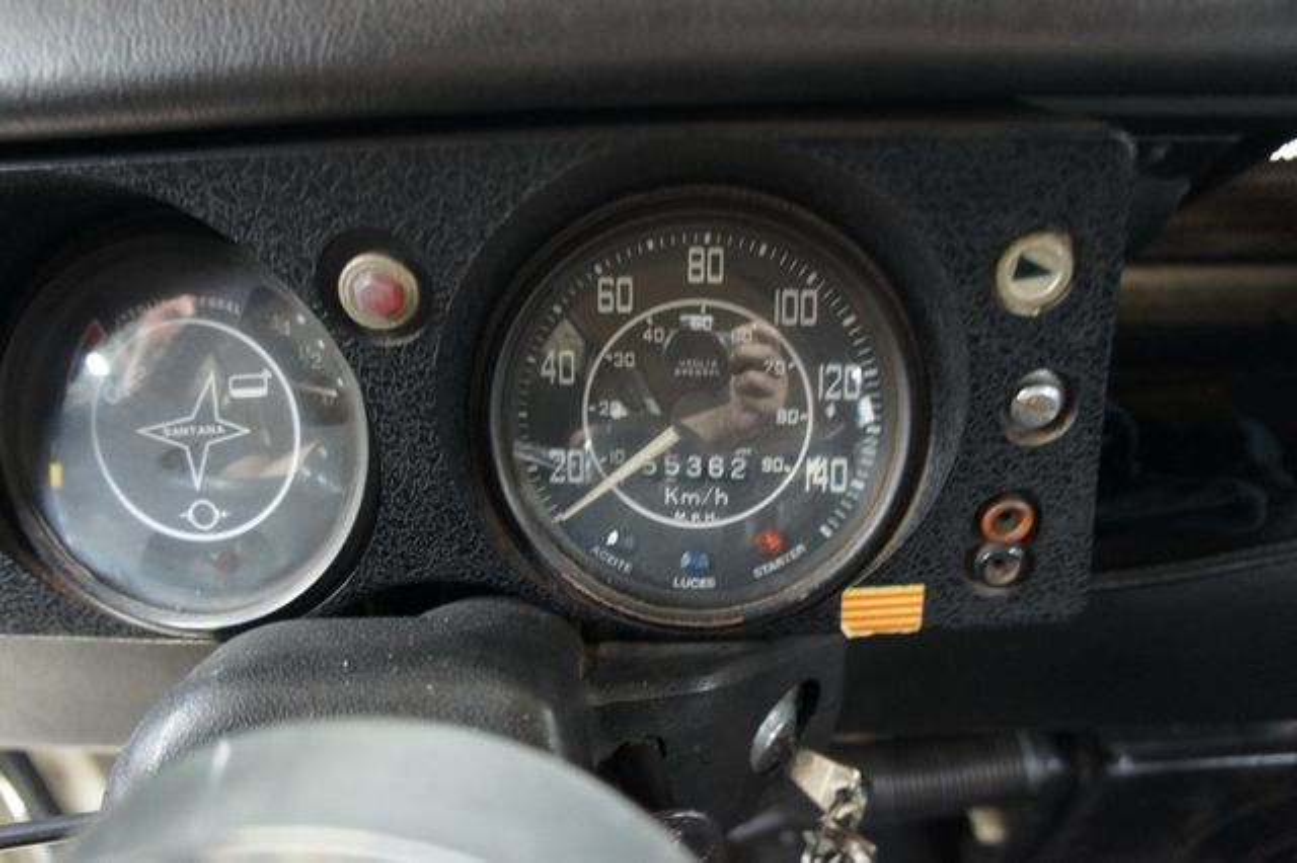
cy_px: 432
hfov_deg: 67.4
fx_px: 972
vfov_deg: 47.9
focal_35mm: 27
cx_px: 648
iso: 1600
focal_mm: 18
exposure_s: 1/6
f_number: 3.5
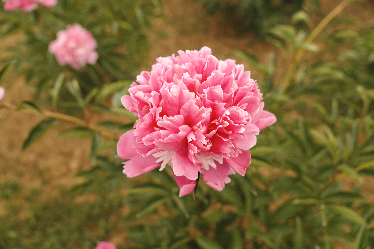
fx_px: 374
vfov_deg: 36.9
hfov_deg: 53.1
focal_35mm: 36
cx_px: 187
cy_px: 124
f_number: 3.2
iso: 125
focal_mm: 24
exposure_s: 1/800
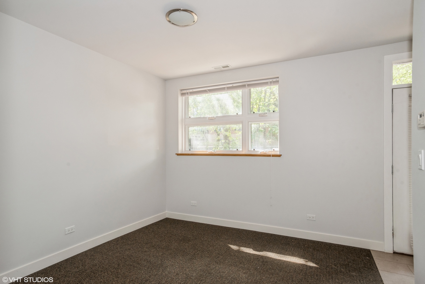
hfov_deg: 84.0
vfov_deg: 62.0
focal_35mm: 20
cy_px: 142
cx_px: 212
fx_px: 236
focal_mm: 20
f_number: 8
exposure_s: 1/20
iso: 500
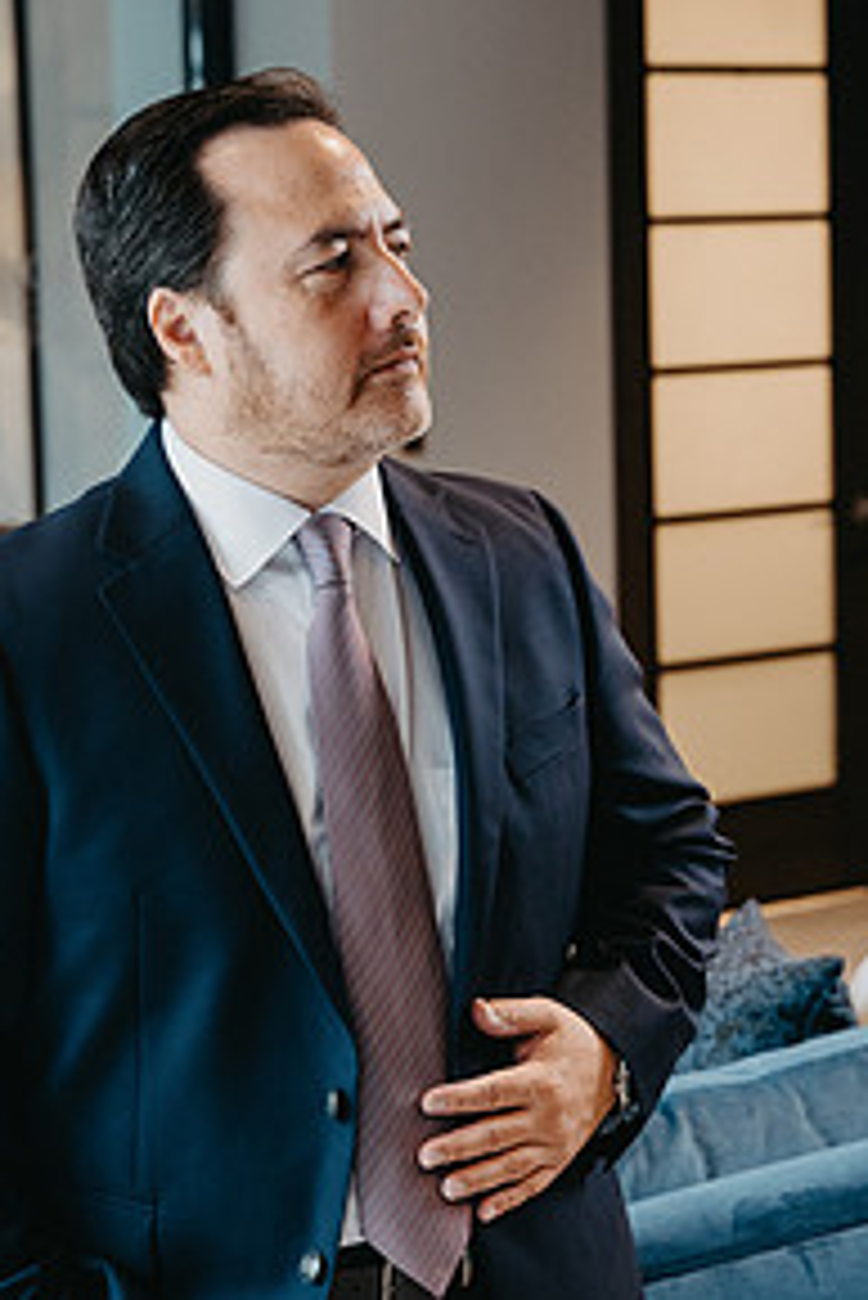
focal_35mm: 109
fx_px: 3937
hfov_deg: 12.6
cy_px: 756
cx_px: 301
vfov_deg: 18.7
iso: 1000
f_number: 5
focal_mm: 70
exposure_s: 1/125
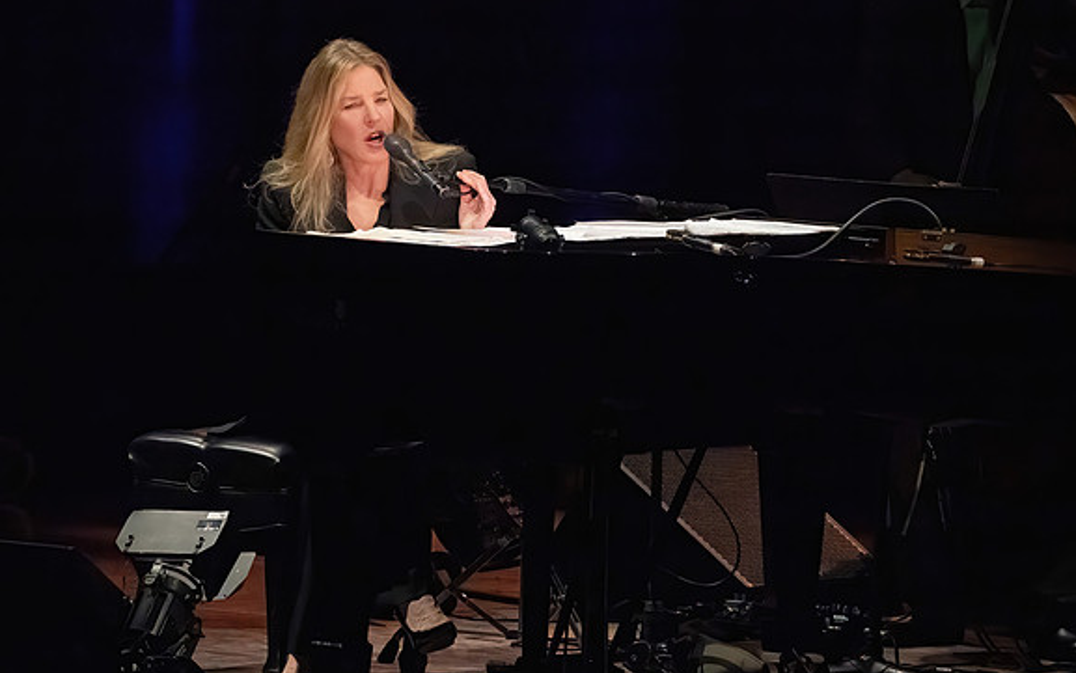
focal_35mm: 416
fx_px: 12203
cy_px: 277
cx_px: 509
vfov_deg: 3.2
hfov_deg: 5.0
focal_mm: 358
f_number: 8
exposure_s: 1/320
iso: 25600
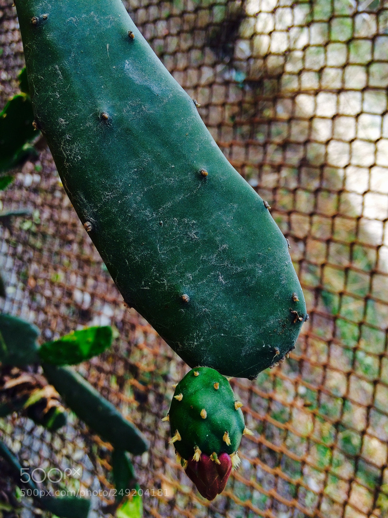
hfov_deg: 48.2
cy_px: 259
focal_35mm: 29
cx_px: 194
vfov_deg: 61.7
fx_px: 433
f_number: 2.2
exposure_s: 1/173
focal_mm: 4.15
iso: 32
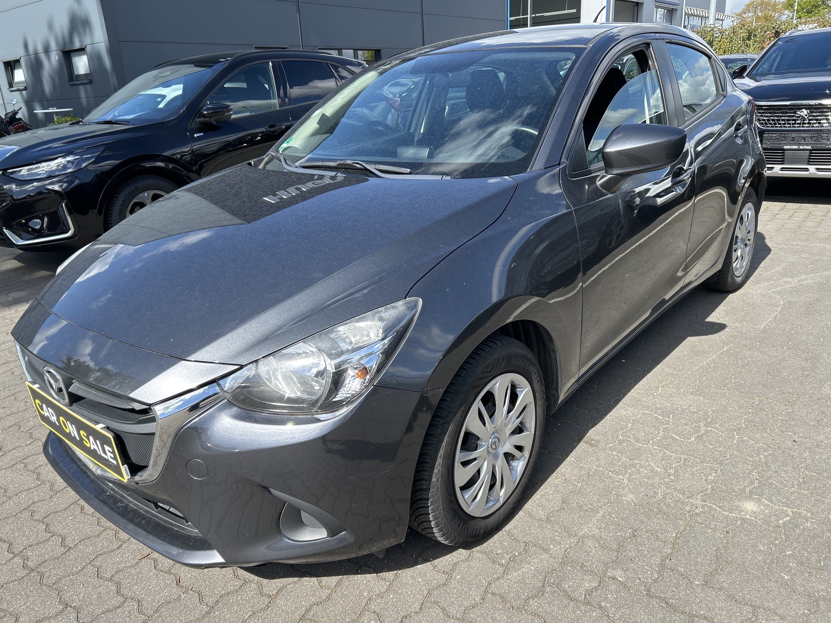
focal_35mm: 26
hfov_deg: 67.3
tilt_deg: -19.4
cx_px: 416
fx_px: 624
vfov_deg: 53.1
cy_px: 312
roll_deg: +2.5
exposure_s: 1/1724
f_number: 1.5
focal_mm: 5.7
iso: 50
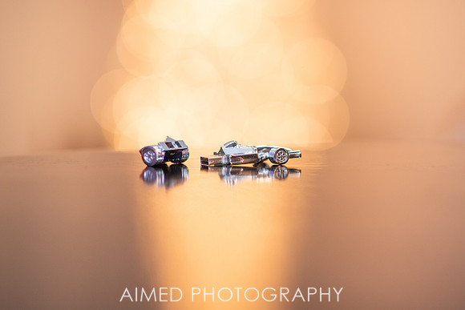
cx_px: 275
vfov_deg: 13.5
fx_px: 1312
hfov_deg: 20.1
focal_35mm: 102
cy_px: 154
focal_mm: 85
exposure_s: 1/160
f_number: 1.8
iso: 1000
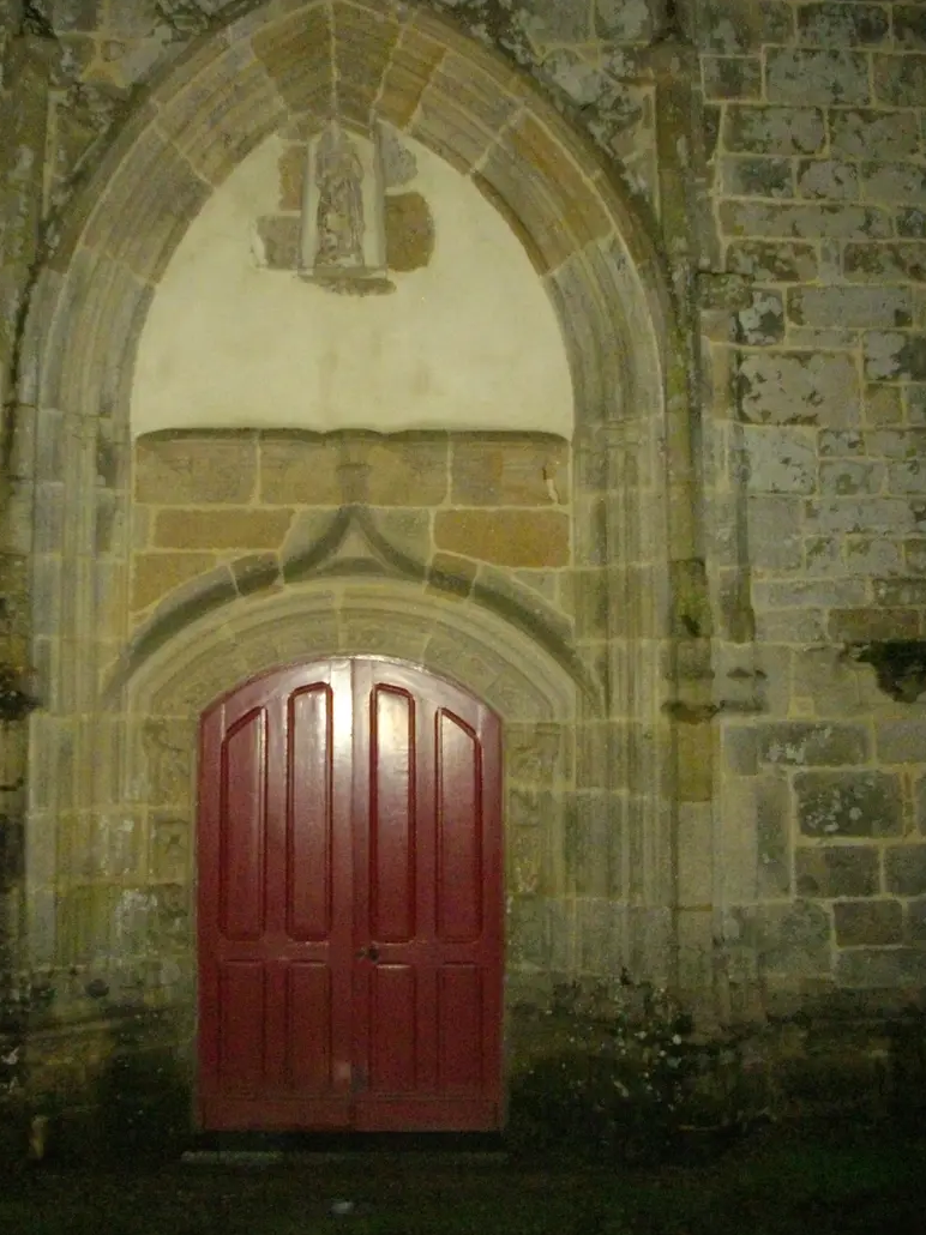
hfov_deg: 31.5
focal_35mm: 46
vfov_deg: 41.1
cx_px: 413
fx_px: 1641
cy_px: 513
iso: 700
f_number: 2.8
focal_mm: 6.2
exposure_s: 1/50
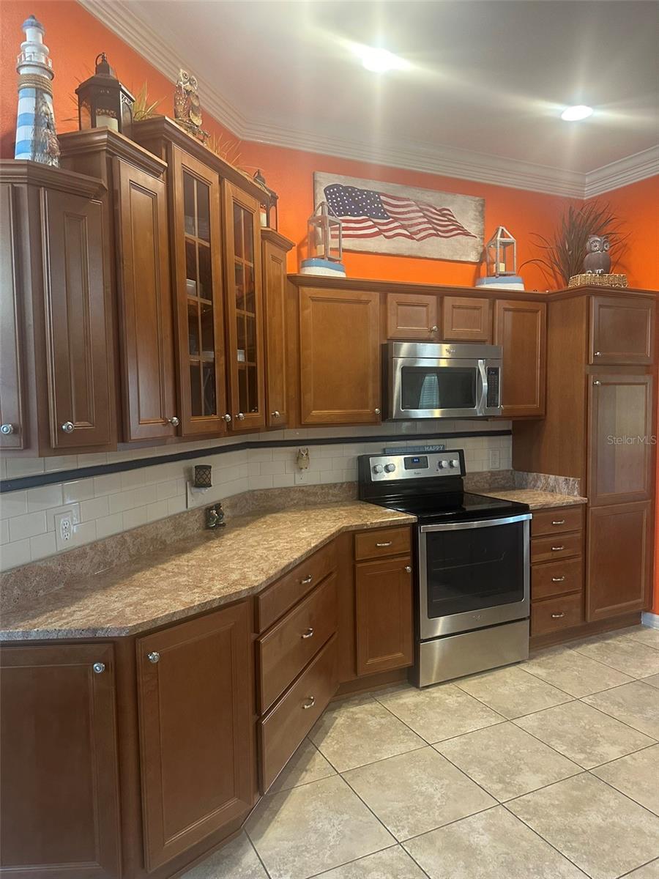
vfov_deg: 71.6
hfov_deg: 56.8
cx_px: 330
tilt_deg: -3.3
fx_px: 609
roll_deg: -0.6
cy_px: 440
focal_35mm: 24
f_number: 1.78
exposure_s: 1/60
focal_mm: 6.86
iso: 320
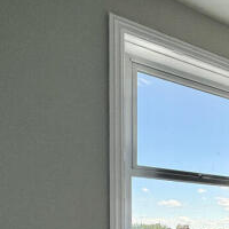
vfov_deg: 39.6
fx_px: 269
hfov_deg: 35.5
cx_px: 279
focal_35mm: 36
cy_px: 238
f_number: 2.2
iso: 64
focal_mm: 2.22
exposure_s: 1/430
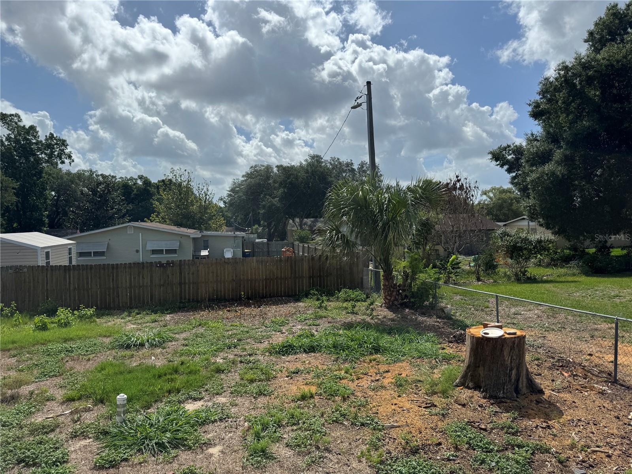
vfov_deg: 56.8
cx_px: 316
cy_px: 237
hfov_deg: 71.6
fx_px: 438
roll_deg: -0.2
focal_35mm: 24
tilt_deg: -3.7
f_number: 1.78
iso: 80
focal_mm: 6.76
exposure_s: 1/10417
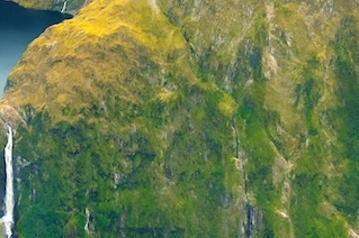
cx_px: 39
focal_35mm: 106
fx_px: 1056
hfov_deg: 19.0
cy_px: 84
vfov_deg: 12.9
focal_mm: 22
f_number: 7.1
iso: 250
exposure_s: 1/500
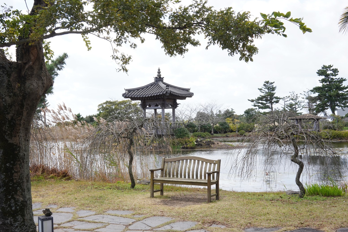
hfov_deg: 43.5
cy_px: 133
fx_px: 435
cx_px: 156
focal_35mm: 45
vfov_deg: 29.8
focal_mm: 35
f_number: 14
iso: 400
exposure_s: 1/100
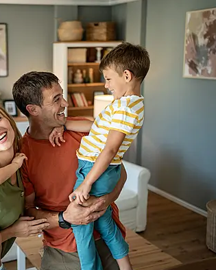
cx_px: 32
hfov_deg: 29.3
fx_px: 400
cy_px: 134
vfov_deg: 37.3
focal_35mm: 50
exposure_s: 1/800
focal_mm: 35
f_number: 1.8
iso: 1250
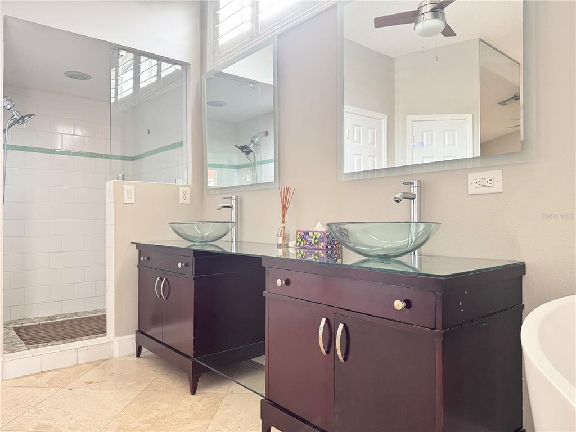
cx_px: 288
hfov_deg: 71.6
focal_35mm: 24
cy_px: 216
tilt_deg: -0.1
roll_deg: +0.2
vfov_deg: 56.8
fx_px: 399
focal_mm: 6.76
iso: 250
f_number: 1.78
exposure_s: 1/60
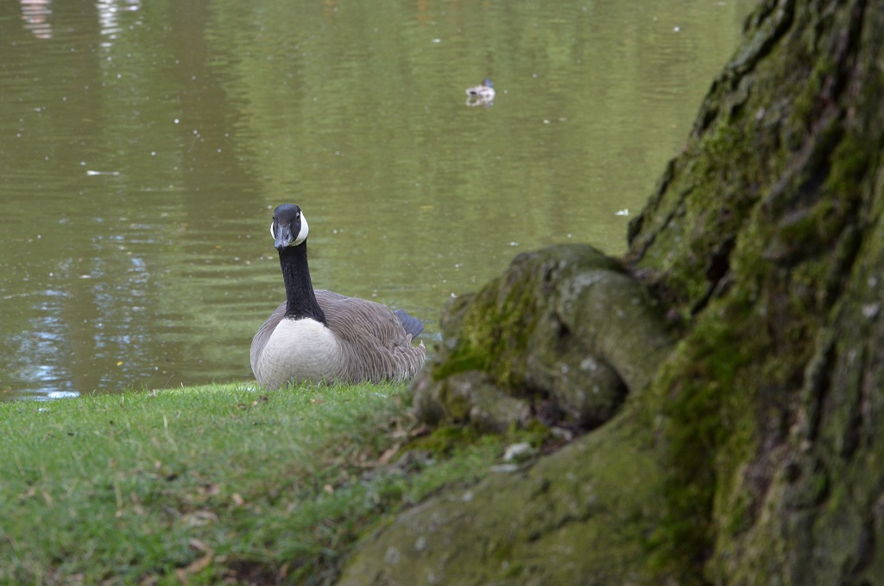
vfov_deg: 8.7
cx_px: 442
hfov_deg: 13.1
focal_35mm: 158
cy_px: 293
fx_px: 3859
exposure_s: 1/125
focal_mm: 105
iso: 720
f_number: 11
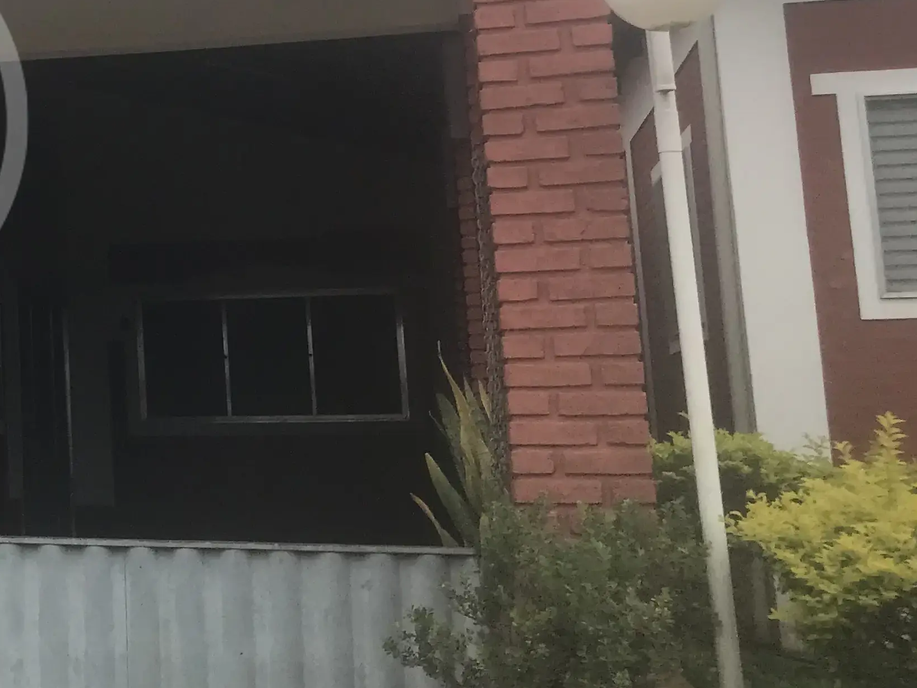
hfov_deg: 25.2
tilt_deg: +10.1
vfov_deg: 21.0
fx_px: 1828
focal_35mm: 69
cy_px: 121
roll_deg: +0.8
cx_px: -193
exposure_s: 1/1597
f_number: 1.8
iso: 20
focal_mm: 3.99
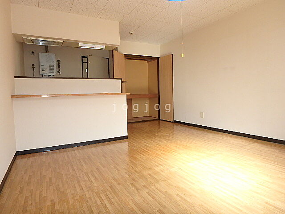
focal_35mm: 21
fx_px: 173
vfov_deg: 63.4
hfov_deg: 79.0
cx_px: 142
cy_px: 107
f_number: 3.5
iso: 125
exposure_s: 1/60
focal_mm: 3.7
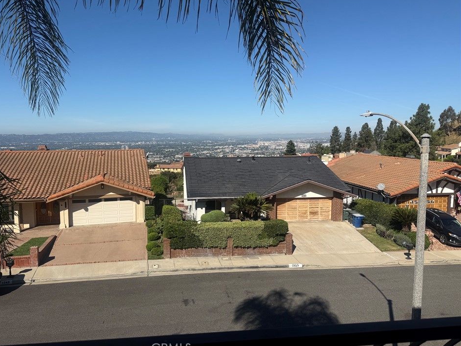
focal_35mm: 26
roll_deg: +0.2
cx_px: 212
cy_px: 167
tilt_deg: -4.8
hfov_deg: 67.2
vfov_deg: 53.1
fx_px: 346
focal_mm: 6.76
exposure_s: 1/7353
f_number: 1.78
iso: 80
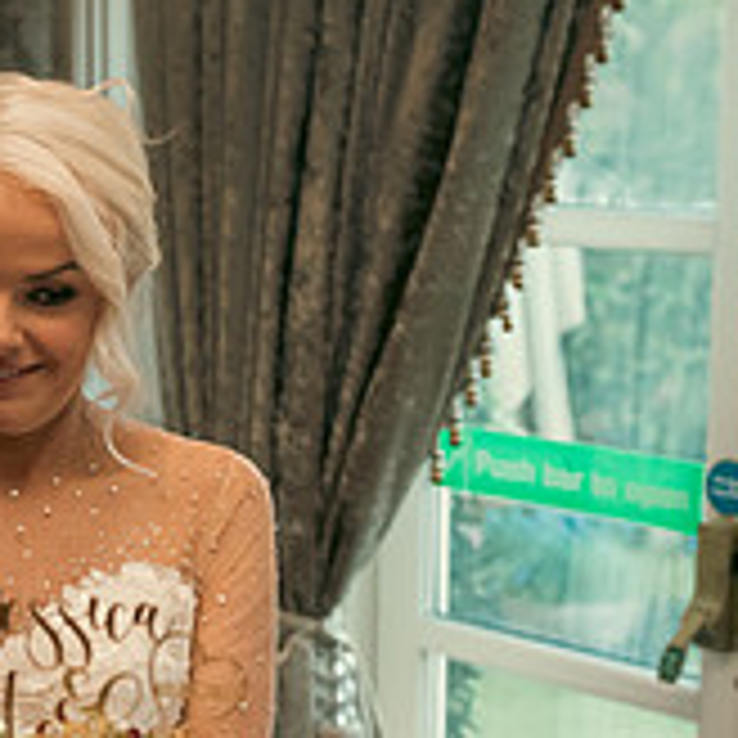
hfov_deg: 14.8
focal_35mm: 114
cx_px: -153
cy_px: 565
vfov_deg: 15.2
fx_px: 2750
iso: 800
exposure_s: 1/160
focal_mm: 38
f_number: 3.5
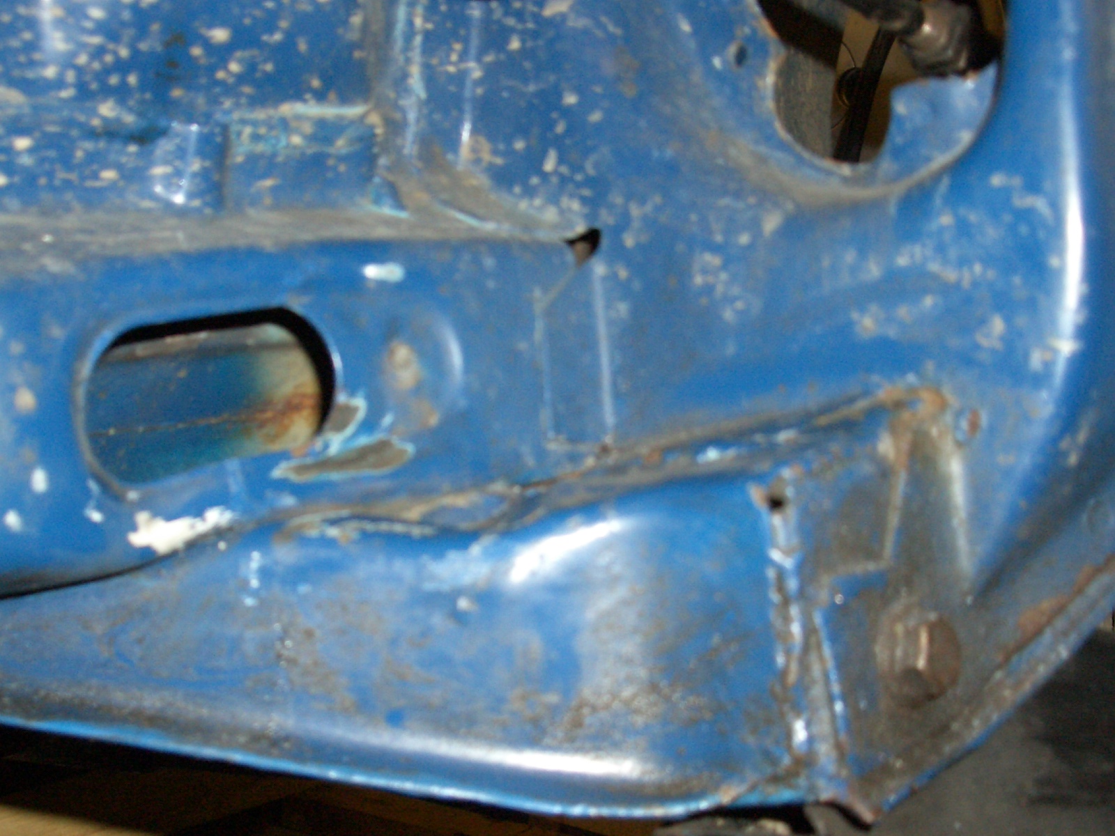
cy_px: 418
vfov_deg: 29.7
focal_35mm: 49
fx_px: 1578
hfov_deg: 38.9
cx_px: 558
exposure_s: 1/60
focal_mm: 8.2
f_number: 3.1
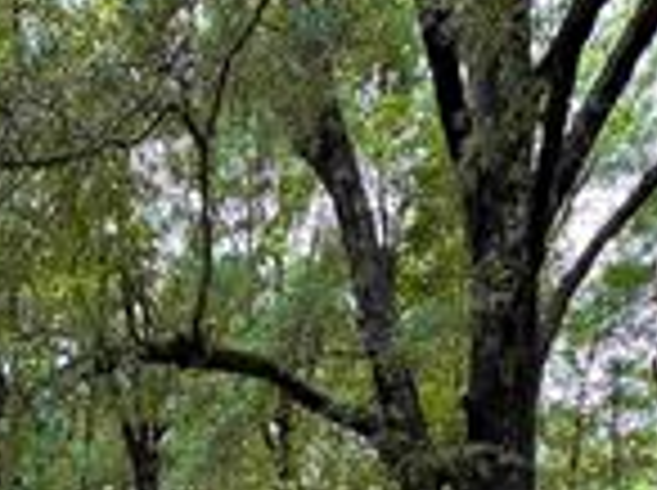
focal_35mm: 48
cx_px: 189
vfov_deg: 22.9
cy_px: 780
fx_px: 910
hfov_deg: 39.0
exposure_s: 1/99
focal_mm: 2.22
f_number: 2.2
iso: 50
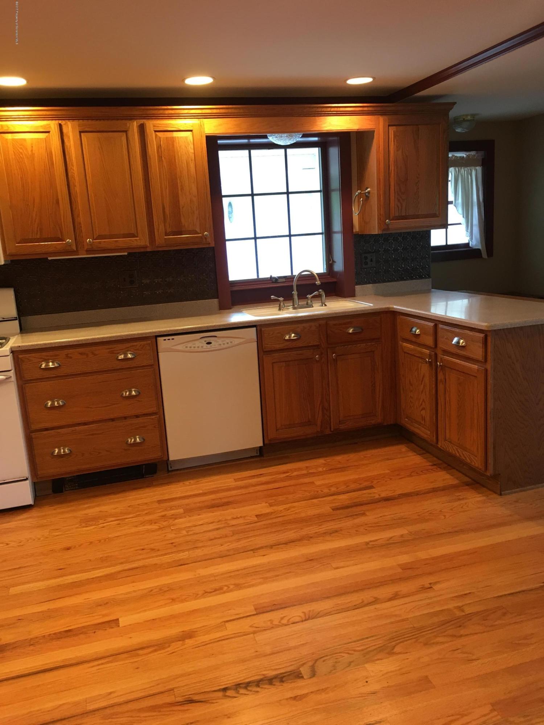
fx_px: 608
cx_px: 272
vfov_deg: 61.7
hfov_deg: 48.2
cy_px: 362
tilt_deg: -12.8
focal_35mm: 29
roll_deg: +4.1
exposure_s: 1/30
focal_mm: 4.15
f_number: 2.2
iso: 80
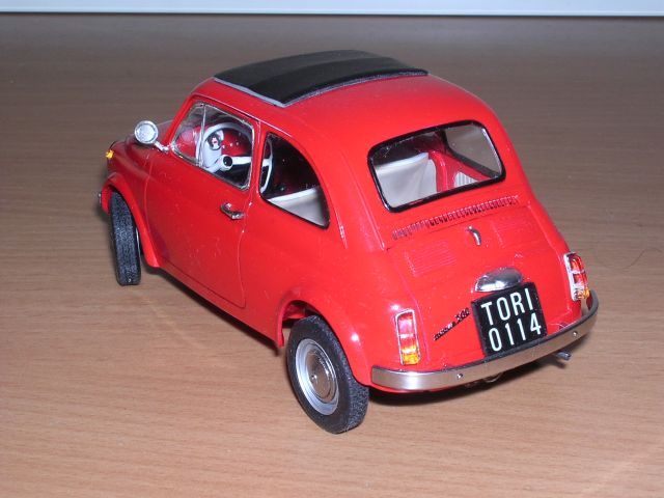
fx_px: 1381
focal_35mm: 72
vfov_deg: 20.4
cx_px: 332
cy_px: 249
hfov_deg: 27.0
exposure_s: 1/60.1
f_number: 7.5
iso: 100
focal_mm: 10.9
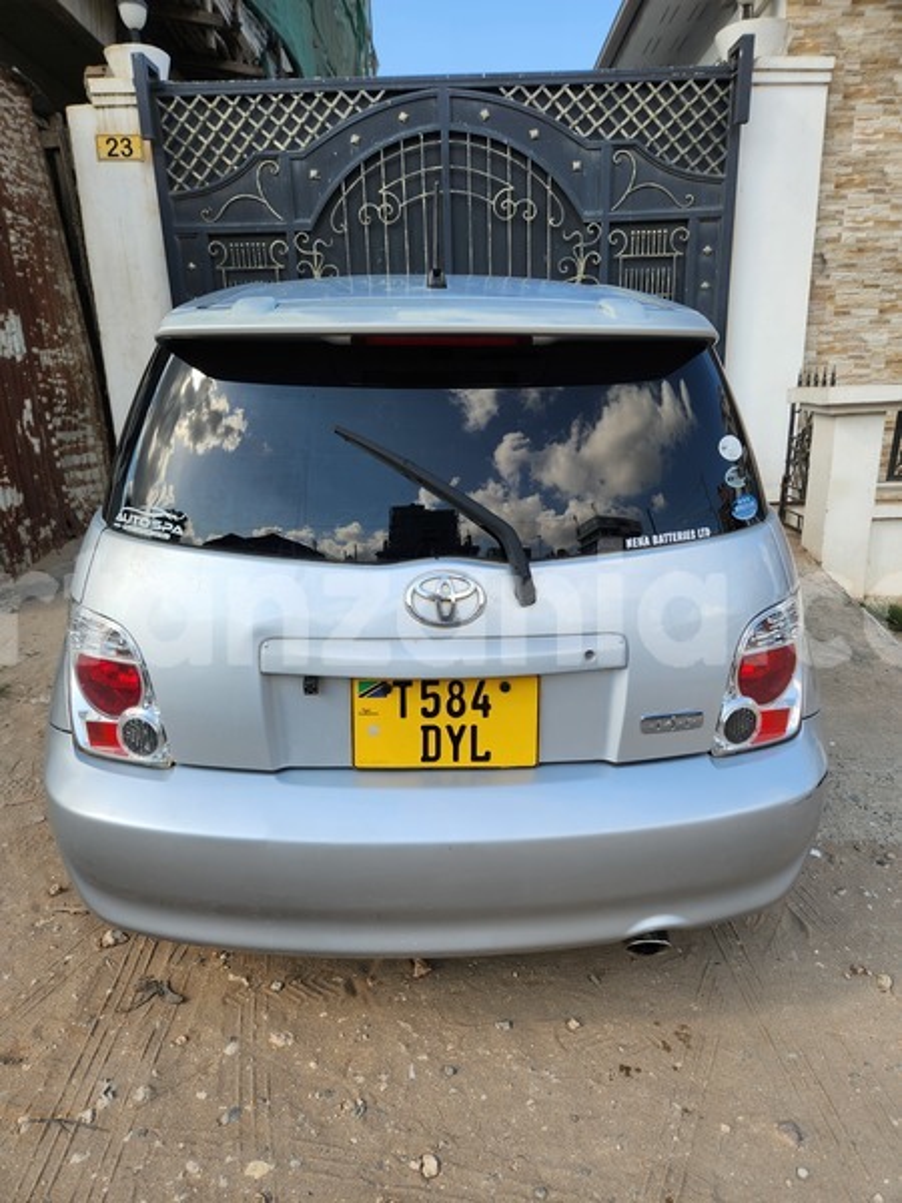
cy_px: 602
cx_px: 451
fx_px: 799
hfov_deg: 58.9
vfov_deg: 73.9
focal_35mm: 23
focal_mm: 5.4
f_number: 1.8
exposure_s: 1/507
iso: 20
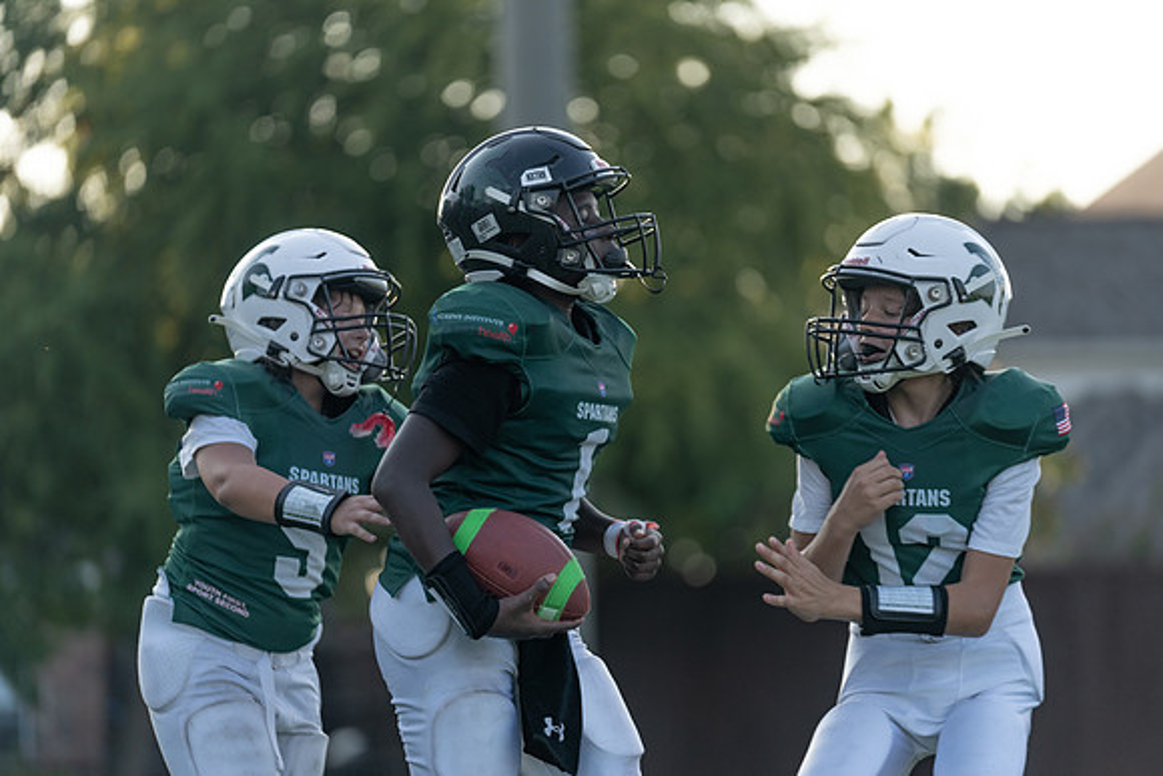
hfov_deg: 12.2
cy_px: 388
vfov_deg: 8.2
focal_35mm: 168
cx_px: 582
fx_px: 5428
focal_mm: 168
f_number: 2.8
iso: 160
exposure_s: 1/1000
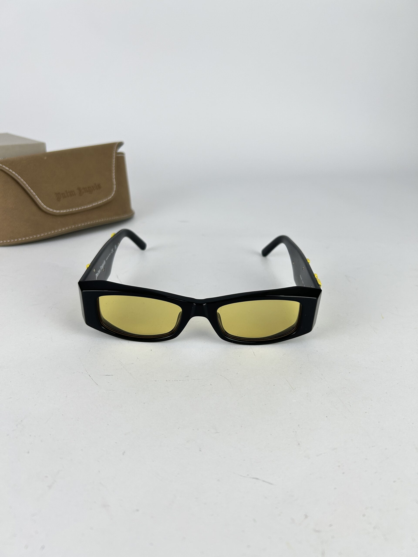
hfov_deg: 53.1
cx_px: 209
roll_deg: -2.9
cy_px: 278
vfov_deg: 67.3
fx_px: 419
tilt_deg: -24.7
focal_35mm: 26
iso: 40
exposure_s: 1/270
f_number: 1.5
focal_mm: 5.7
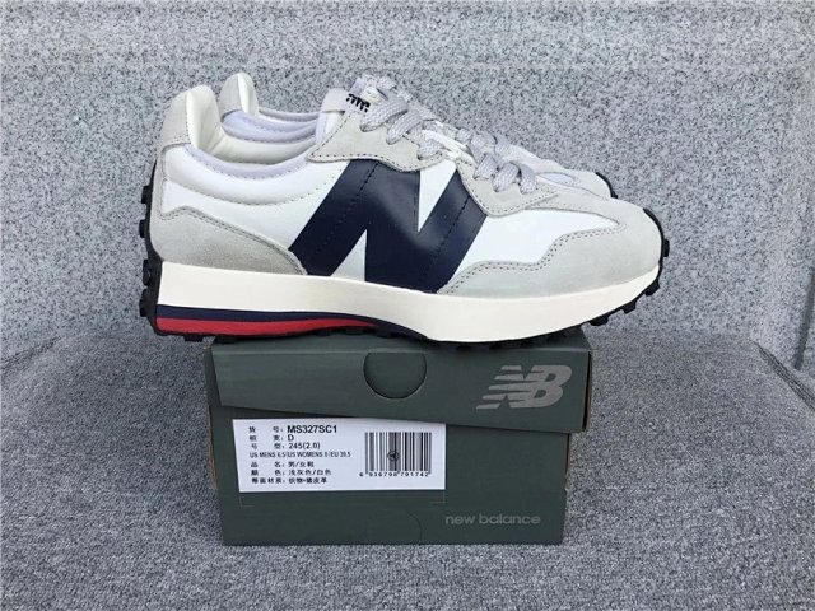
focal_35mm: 31
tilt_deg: -21.3
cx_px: 408
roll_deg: +0.2
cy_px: 306
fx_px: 730
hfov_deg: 58.4
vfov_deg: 45.4
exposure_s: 1/342
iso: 25
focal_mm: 3.3
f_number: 2.4
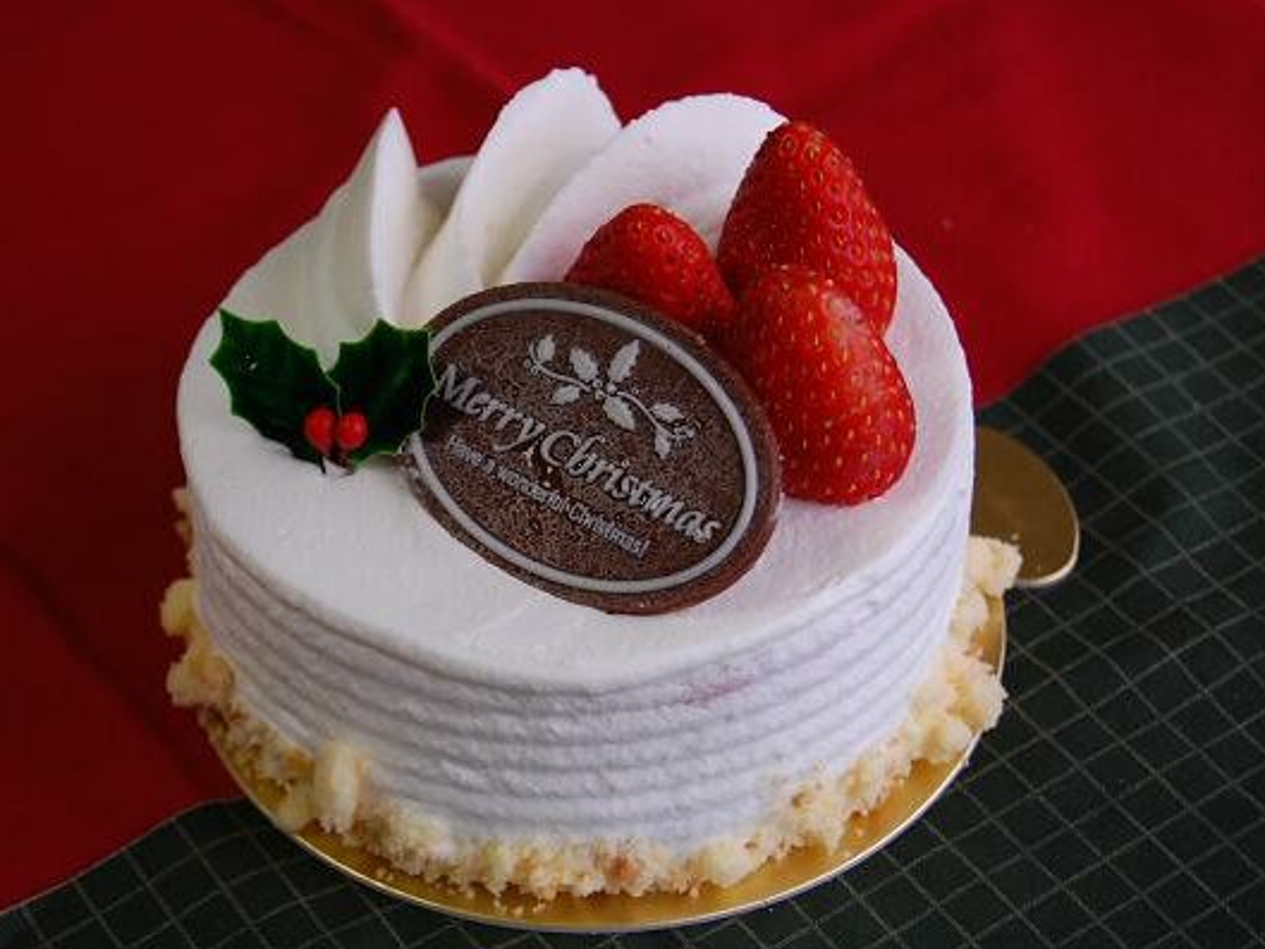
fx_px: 3107
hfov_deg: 23.0
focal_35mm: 85
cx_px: 593
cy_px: 473
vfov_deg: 17.4
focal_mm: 52
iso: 400
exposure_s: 1/60
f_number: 5.6
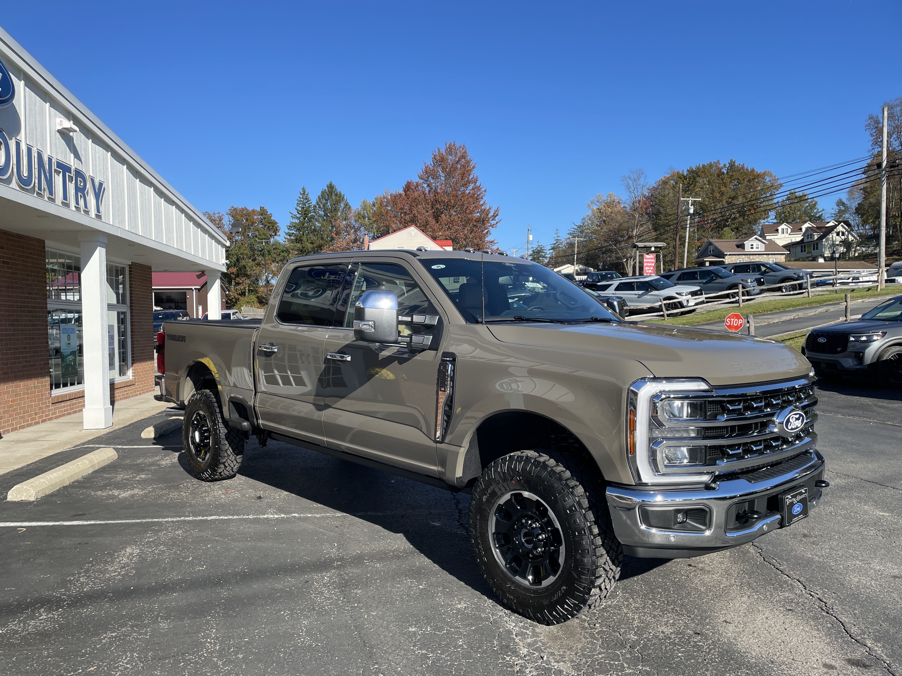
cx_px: 451
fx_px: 677
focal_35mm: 26
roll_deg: +1.5
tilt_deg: -2.1
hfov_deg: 67.3
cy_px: 338
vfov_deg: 53.1
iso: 32
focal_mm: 4.2
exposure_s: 1/2564
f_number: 1.6
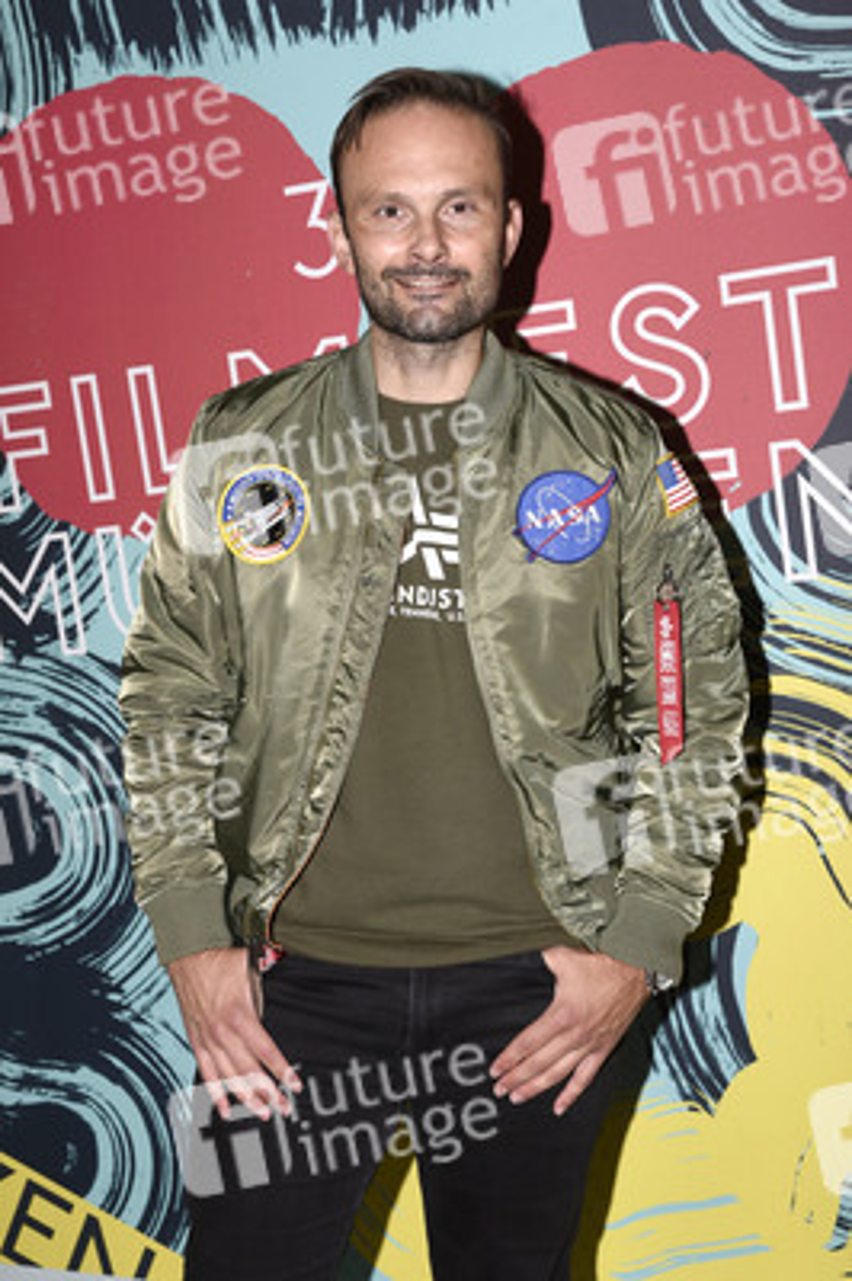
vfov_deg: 39.6
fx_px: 1778
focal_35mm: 50
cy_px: 640
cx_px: 426
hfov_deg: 26.9
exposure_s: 1/125
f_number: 6.3
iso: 500
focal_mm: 50
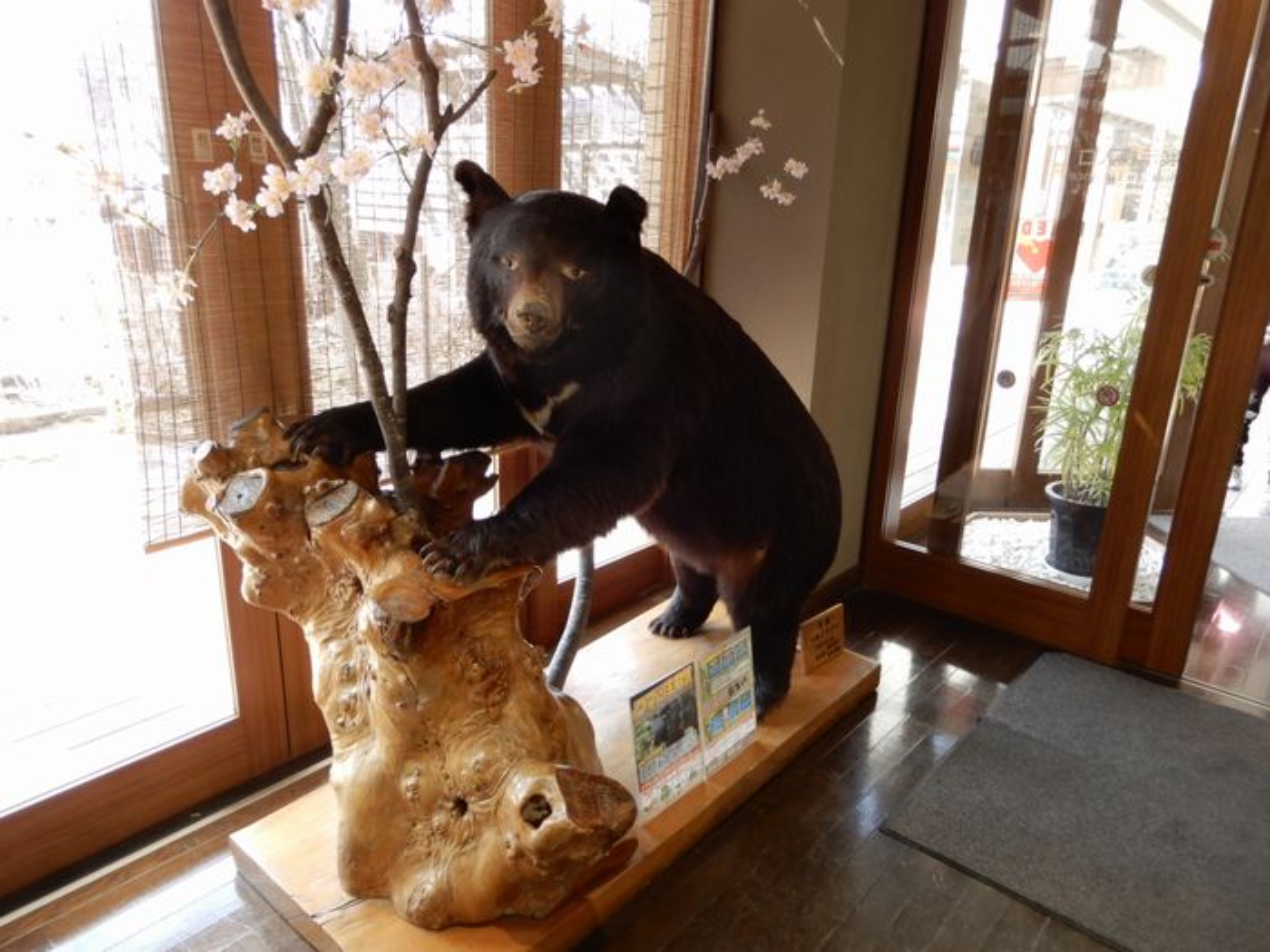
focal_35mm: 24
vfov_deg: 56.8
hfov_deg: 71.6
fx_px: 881
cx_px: 635
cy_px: 476
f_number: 3.4
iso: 200
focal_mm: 4.3
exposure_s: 1/40
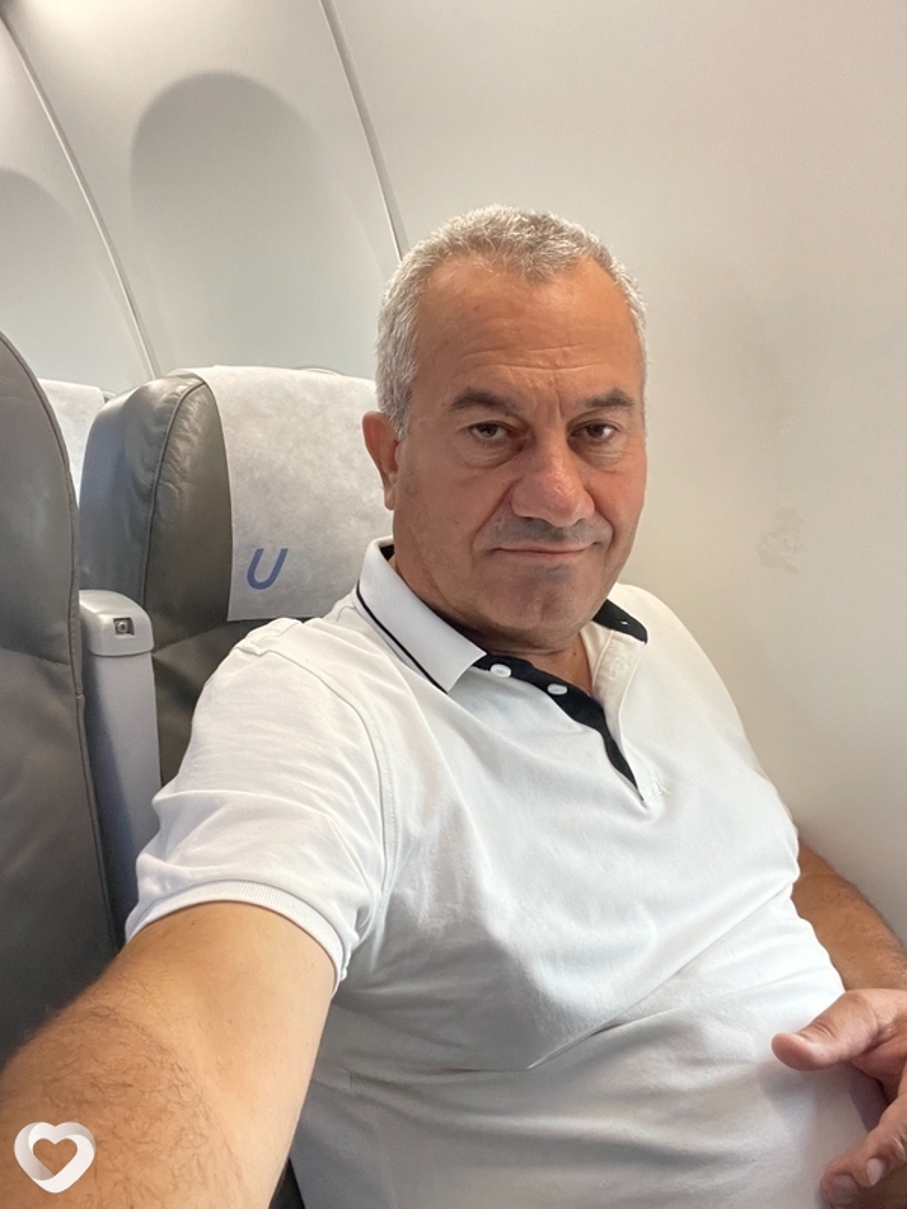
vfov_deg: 60.0
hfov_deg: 46.8
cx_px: 454
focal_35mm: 30
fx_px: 1048
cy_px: 604
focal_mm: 2.71
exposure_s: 1/56
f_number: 2.2
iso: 320
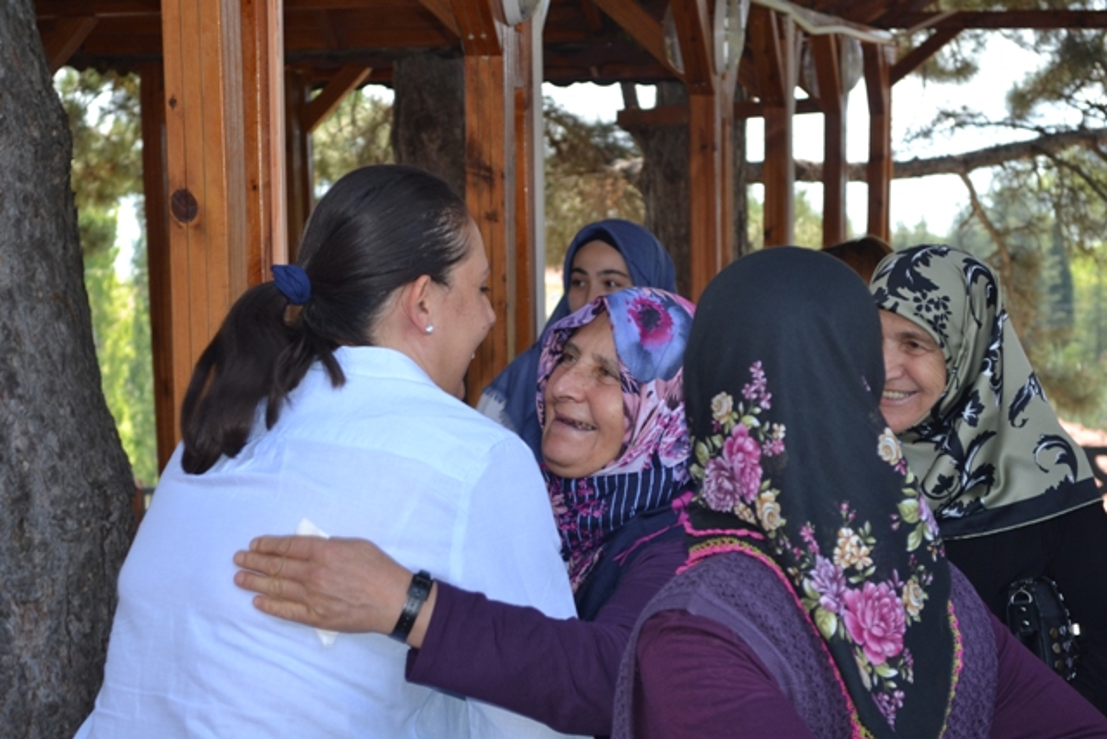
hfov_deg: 27.0
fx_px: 2307
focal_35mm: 75
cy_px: 370
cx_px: 554
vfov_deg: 18.2
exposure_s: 1/125
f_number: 5.6
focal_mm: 50
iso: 180
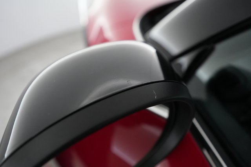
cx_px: 126
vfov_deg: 51.2
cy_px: 84
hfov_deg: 71.5
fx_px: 174
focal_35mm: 25
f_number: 2.8
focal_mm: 25
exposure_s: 1/160
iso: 5000
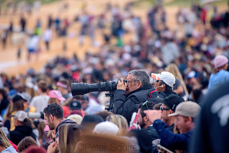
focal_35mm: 537
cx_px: 109
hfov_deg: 3.8
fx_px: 3416
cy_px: 77
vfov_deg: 2.6
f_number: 5.6
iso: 640
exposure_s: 1/2000
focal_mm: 500
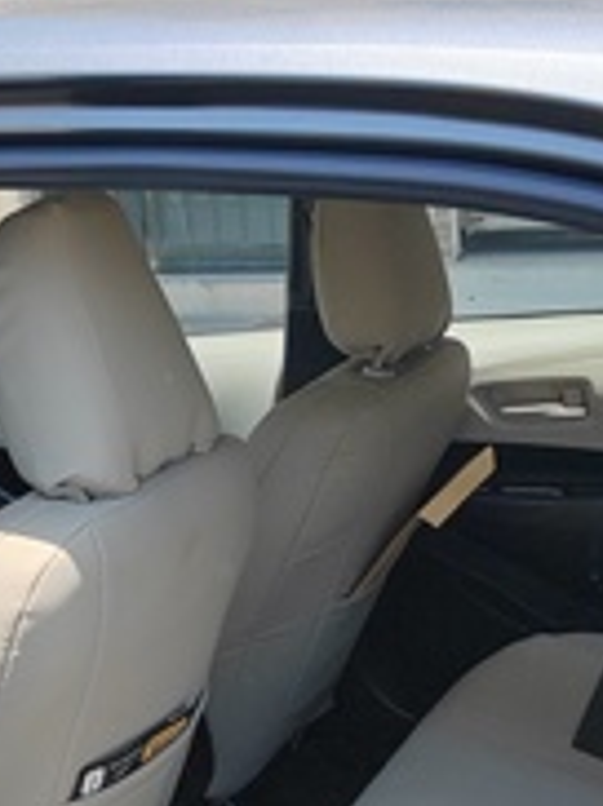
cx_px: 264
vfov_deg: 27.0
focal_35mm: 68
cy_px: 808
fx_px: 1583
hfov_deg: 21.6
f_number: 1.9
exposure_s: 1/980
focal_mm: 5.52
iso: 100
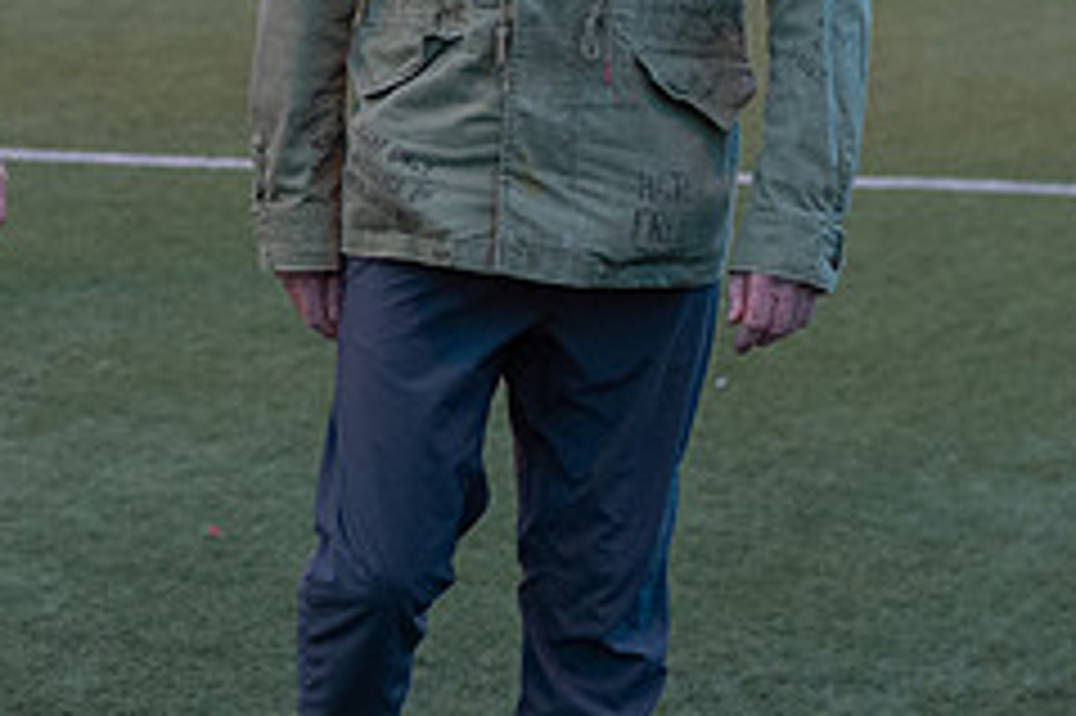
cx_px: 572
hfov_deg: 10.3
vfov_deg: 6.8
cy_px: -135
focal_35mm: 199
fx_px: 5944
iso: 8000
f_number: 5
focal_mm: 82
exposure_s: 1/320
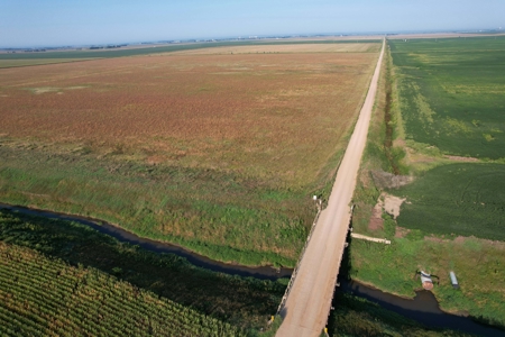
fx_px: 309
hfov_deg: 78.6
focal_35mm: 22
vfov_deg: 57.2
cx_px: 252
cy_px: 168
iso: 100
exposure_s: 1/1250
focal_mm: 8.38
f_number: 2.8
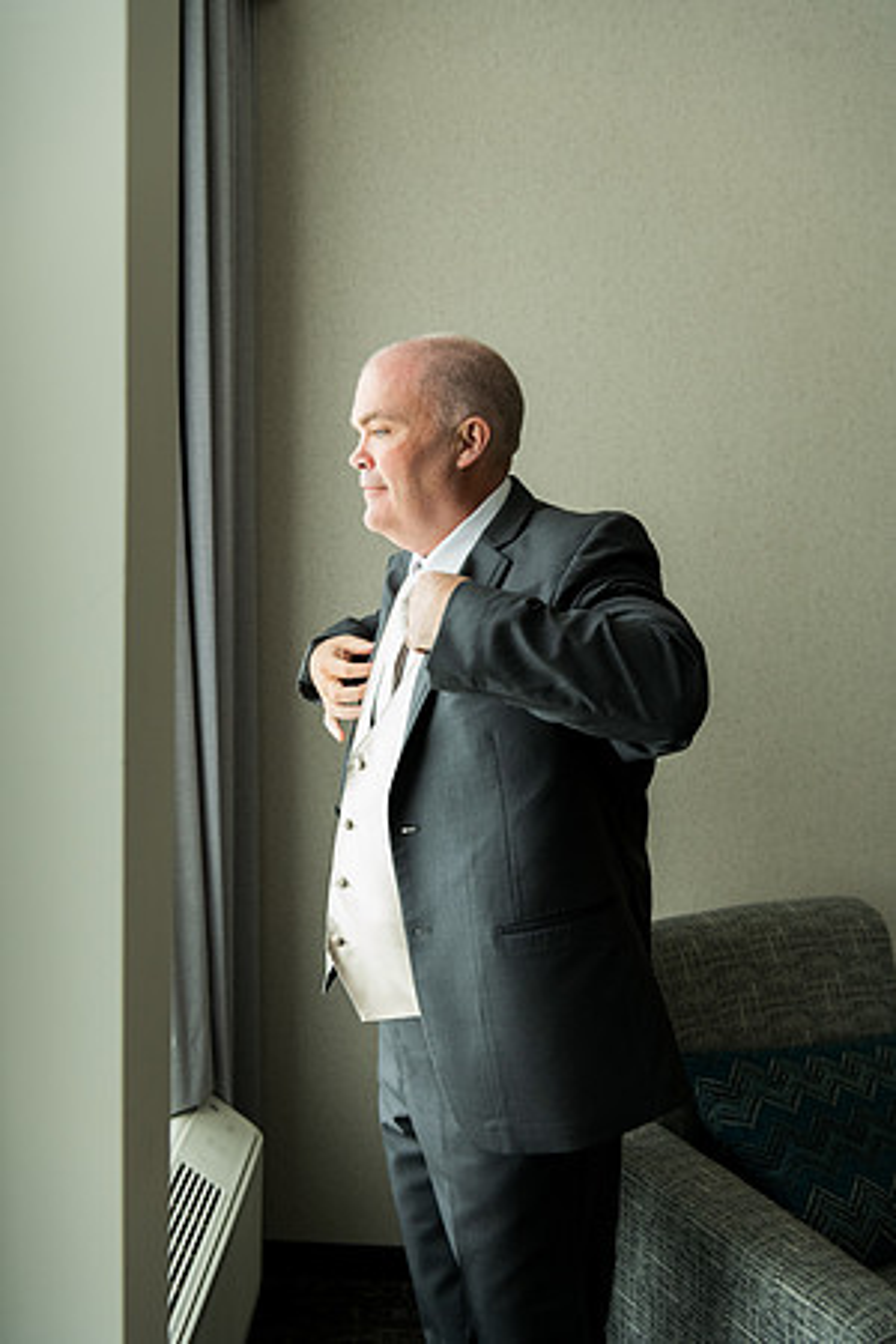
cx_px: 448
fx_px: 1419
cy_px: 672
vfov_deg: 50.7
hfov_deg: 35.1
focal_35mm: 38
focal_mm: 38
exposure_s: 1/125
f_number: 4.5
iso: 1600
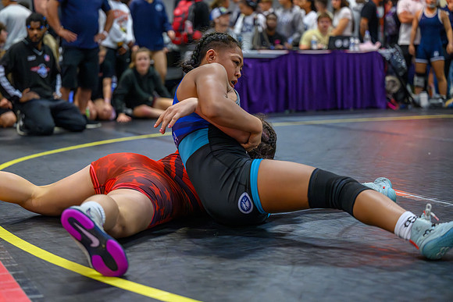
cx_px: 222
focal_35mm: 71
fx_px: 899
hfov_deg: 28.3
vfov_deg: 19.1
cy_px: 154
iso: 14400
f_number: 2.8
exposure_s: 1/800
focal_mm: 70
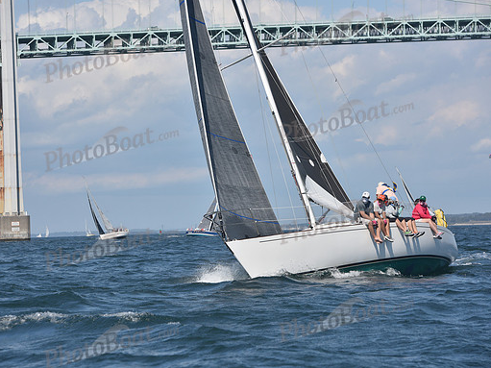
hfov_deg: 13.9
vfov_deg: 10.4
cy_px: 183
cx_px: 230
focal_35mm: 142
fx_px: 2014
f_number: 6.3
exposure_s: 1/1000
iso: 250
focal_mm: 130
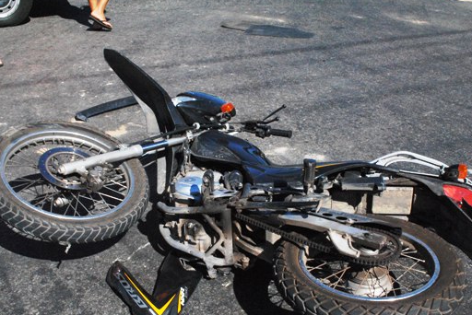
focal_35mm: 45
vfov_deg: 29.9
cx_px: 250
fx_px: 590
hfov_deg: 43.6
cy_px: 173
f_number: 16
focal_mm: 24
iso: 1600
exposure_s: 1/800
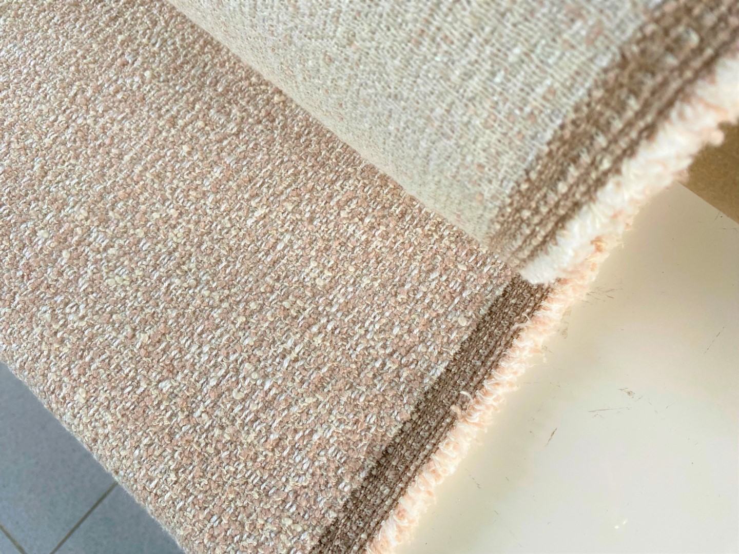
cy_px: 277
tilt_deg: -72.9
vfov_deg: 53.1
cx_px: 370
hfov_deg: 67.3
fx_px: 555
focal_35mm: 26
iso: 125
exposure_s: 1/104
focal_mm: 4.25
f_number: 1.8
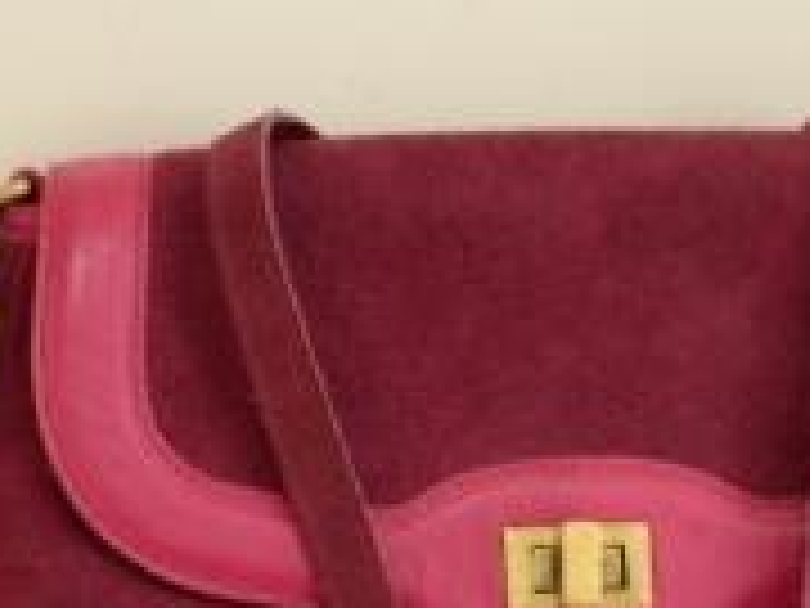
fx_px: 8803
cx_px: 608
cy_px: 484
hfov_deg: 5.3
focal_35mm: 376
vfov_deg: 4.0
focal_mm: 105
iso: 1000
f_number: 6.3
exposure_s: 1/80
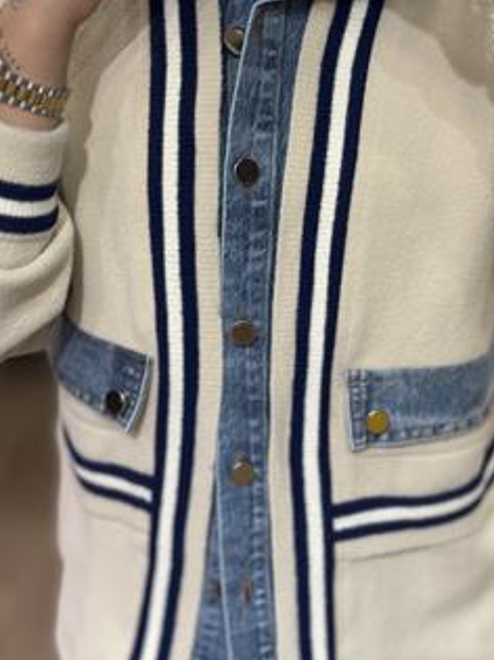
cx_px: 291
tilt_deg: -27.8
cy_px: 282
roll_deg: +3.9
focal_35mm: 63
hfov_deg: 23.2
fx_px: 1200
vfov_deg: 30.7
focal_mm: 6.86
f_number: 1.78
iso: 80
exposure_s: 1/50
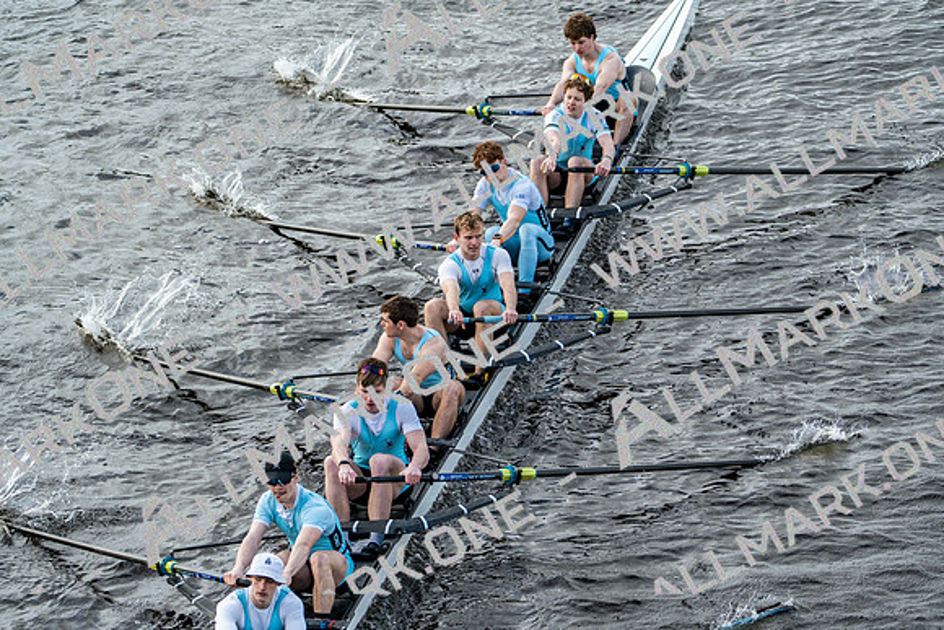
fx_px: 5665
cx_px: 472
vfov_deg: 6.4
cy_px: 315
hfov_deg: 9.5
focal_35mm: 216
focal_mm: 216
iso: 800
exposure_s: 1/1250
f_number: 5.6
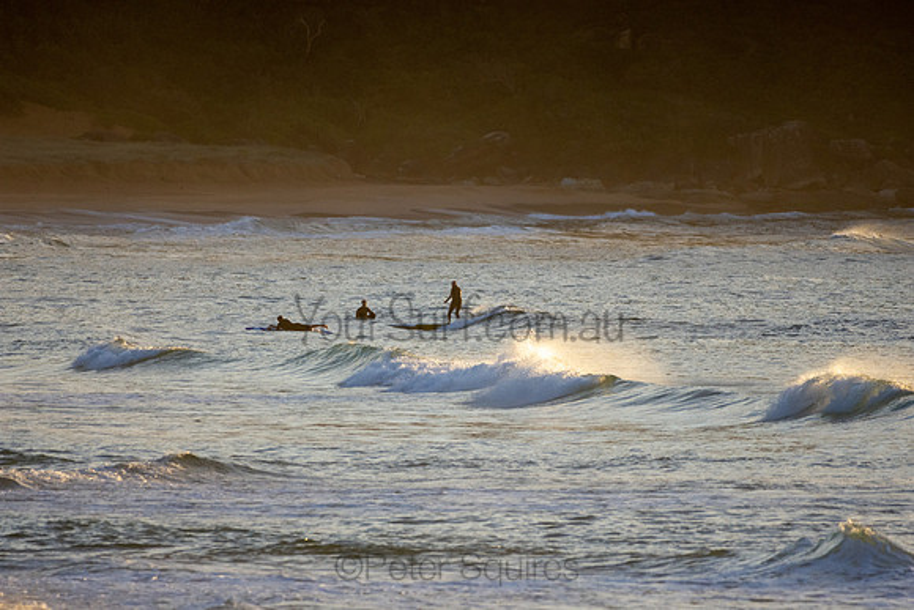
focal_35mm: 750
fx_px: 19045
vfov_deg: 1.8
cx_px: 457
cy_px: 305
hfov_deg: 2.7
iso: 500
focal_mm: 500
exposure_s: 1/2000
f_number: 5.6
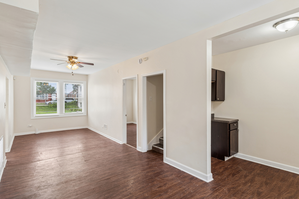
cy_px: 100
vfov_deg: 67.4
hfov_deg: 90.0
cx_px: 150
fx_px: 149
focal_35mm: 18
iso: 100
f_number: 8
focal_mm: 18
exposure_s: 1/5
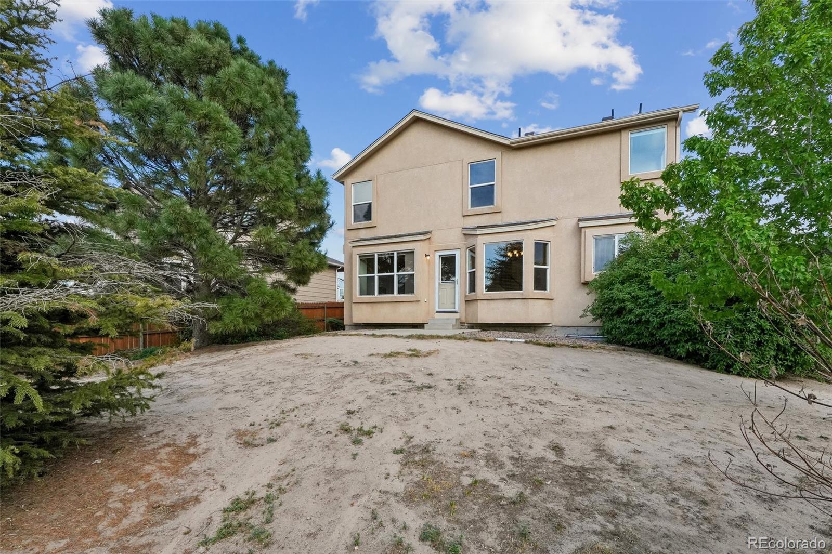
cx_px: 416
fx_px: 347
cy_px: 277
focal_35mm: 15
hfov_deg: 100.4
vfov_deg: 77.3
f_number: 8
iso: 800
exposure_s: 1/800
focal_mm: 10
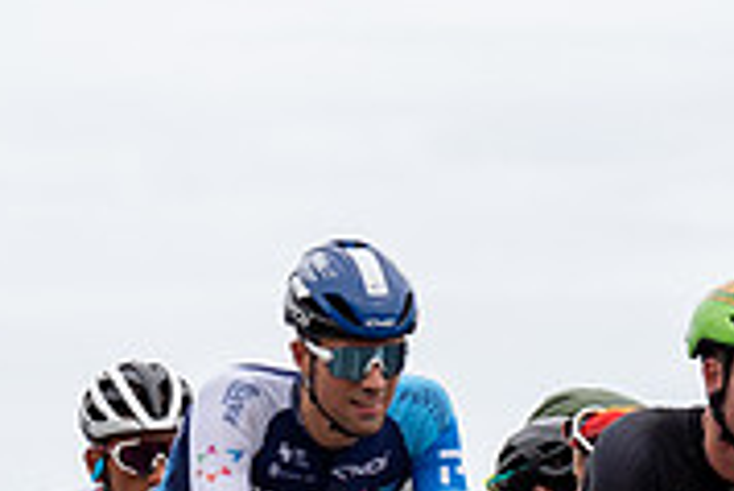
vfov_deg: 3.4
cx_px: -247
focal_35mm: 401
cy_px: 609
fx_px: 8182
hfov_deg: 5.1
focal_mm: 123
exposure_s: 1/1000
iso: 320
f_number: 3.5
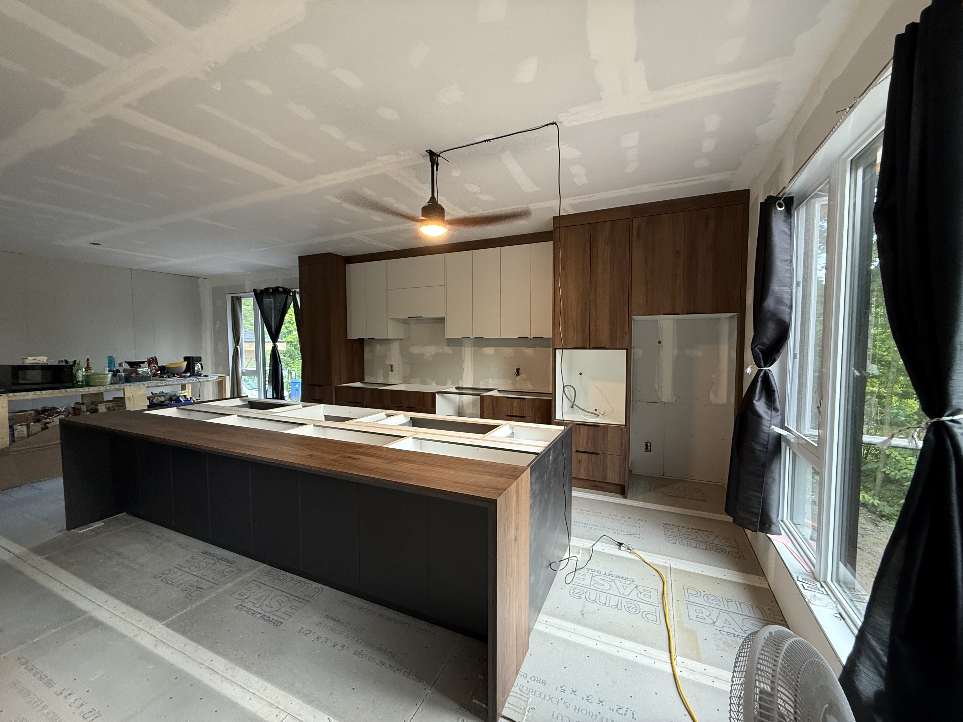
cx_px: 482
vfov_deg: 85.7
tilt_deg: -2.0
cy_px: 361
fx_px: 389
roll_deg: +0.0
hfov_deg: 102.1
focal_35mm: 14
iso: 320
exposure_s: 1/60
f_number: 2.2
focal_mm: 2.22
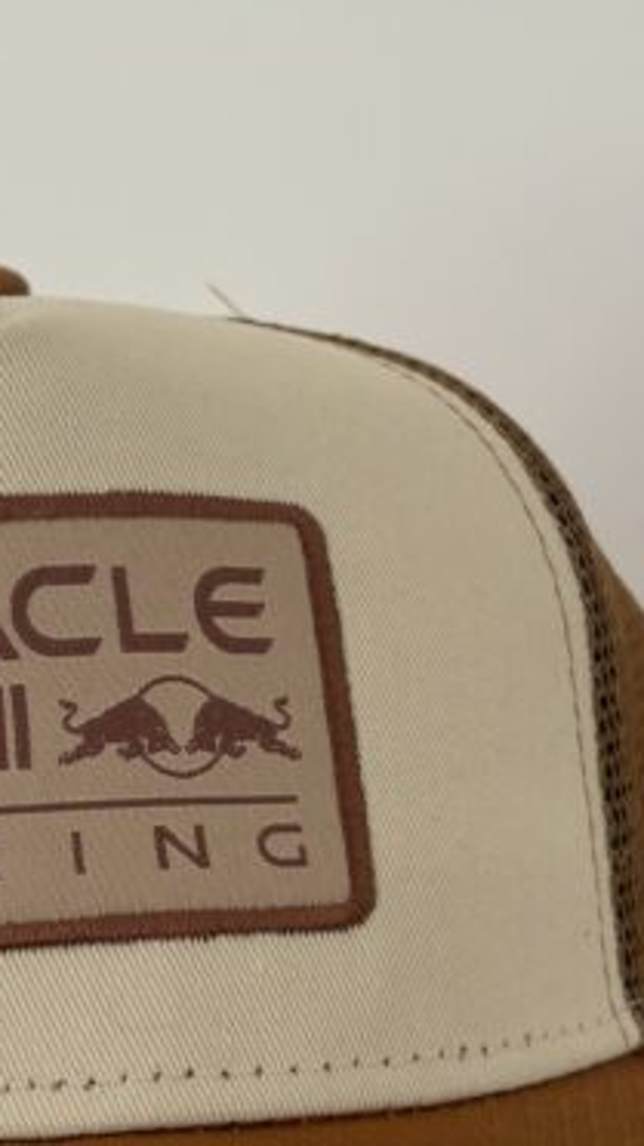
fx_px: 2370
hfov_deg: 15.3
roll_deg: -4.4
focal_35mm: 78
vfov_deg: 27.2
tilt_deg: -9.7
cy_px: 555
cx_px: 55
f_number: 1.6
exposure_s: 1/121
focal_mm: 5.96
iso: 100
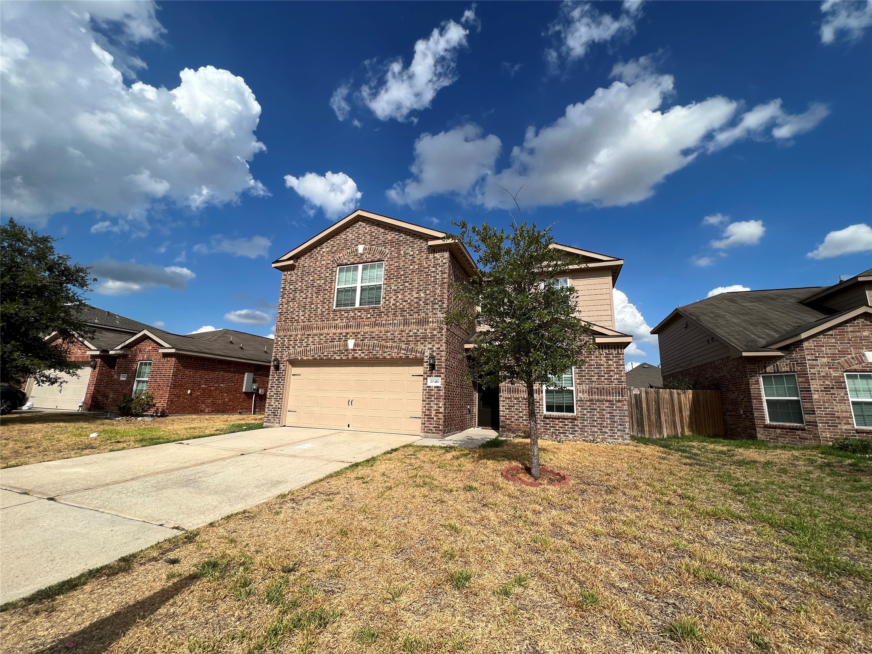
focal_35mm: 13
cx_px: 436
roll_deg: -0.9
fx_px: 327
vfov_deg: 89.9
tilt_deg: +11.3
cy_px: 327
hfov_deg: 106.2
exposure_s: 1/2273
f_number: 1.8
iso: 32
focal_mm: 1.57
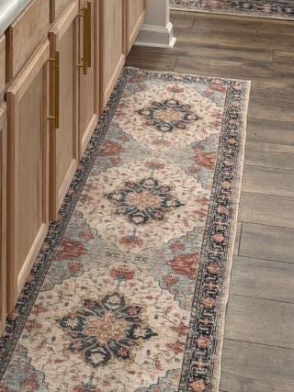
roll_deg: +0.0
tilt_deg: -3.6
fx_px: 1020
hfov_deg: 16.1
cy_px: -230
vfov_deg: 18.7
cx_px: 13
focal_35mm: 90
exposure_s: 1/60
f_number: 1.78
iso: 100
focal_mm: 6.76
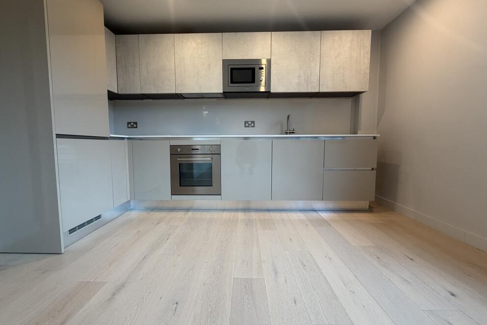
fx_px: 203
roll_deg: -0.2
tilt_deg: -4.9
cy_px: 160
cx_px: 240
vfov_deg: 77.3
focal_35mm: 15
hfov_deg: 100.4
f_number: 2.2
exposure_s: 1/100
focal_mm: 2.22
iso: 160
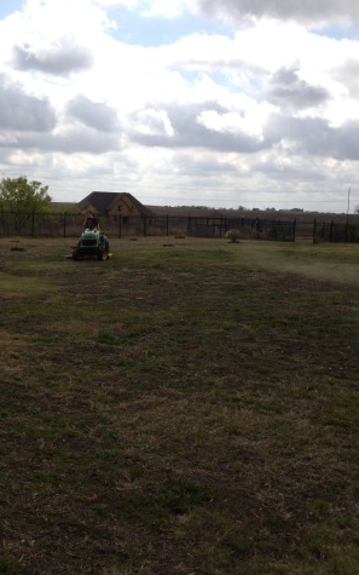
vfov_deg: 40.3
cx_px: 91
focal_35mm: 50
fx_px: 782
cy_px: 287
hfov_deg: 25.5
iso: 50
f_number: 2.4
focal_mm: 4.28
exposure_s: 1/2208
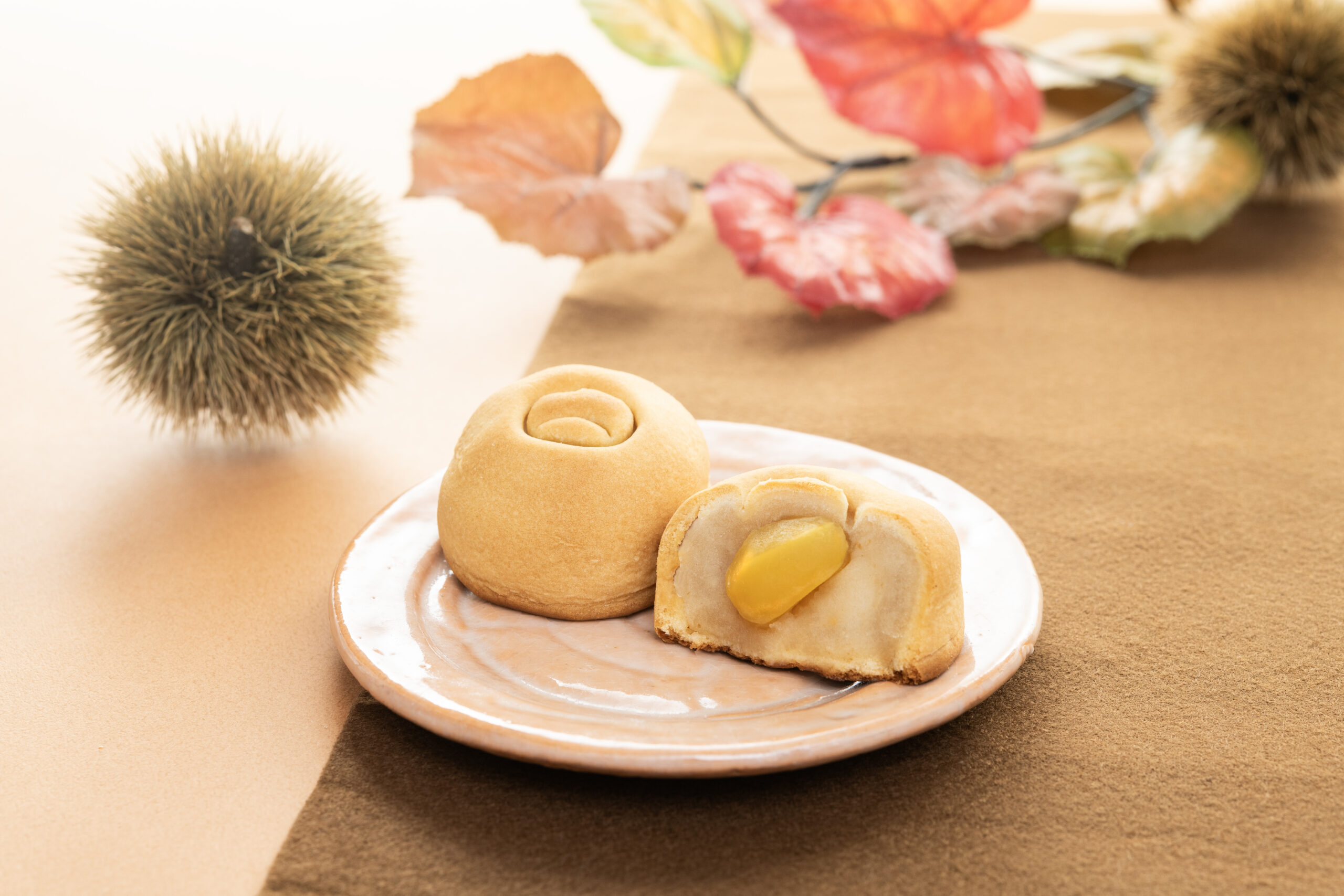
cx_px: 672
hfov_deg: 33.4
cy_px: 448
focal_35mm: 60
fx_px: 2240
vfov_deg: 22.6
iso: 200
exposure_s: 1/160
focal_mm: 60
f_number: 10
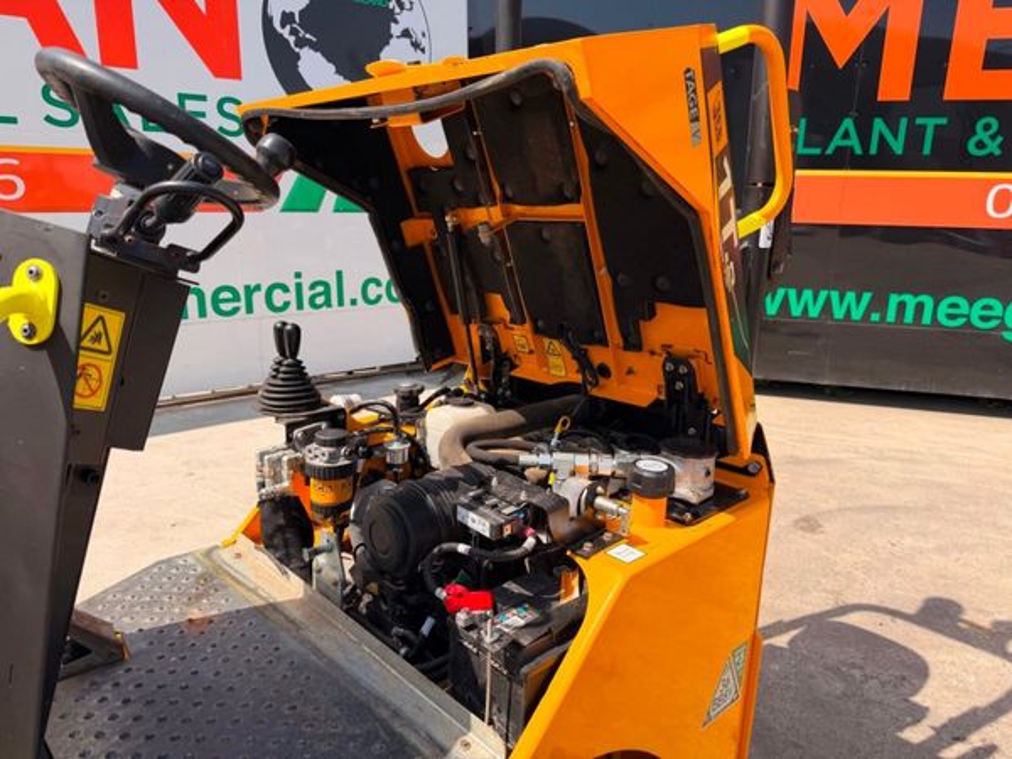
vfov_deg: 56.8
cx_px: 506
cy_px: 380
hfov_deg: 71.6
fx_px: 702
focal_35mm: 24
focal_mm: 6.76
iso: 80
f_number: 1.78
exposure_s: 1/3021
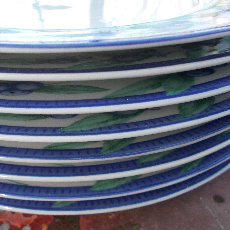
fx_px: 271
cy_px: 115
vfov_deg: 46.0
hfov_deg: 45.6
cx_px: 85
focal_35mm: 36
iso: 80
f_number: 3.4
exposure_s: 1/80
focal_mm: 5.3
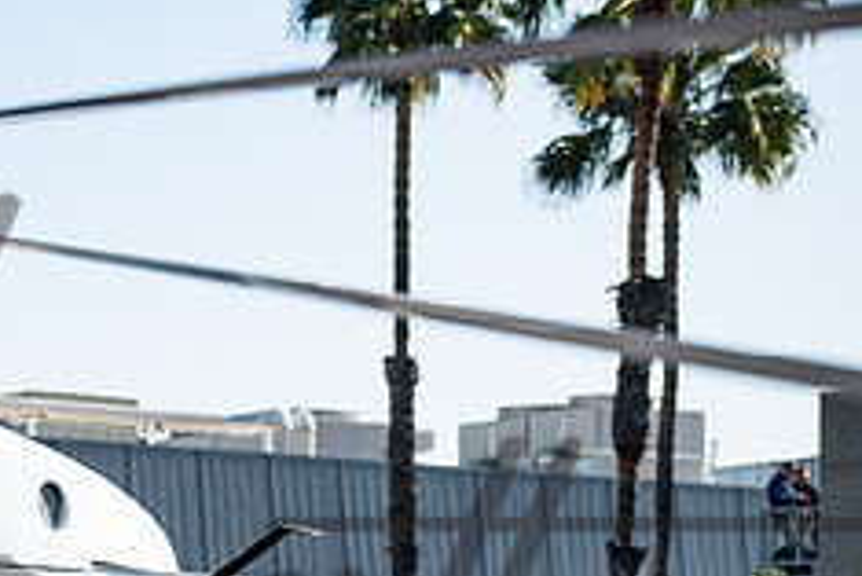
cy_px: 611
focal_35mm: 259
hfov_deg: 7.9
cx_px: 55
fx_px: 6205
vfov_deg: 5.3
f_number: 4.5
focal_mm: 70
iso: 100
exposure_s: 1/500
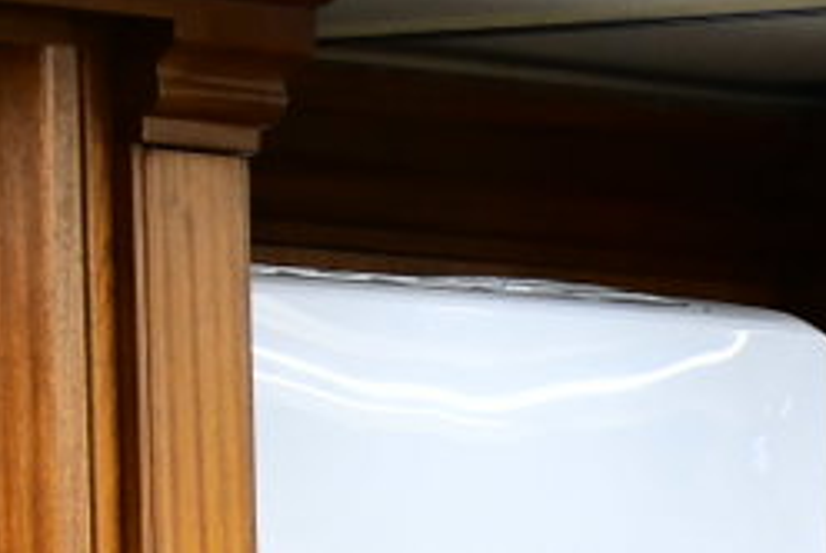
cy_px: 1484
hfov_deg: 3.3
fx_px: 14242
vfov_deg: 2.2
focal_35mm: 620
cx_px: 1545
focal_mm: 110
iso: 2000
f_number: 6.3
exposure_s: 1/125
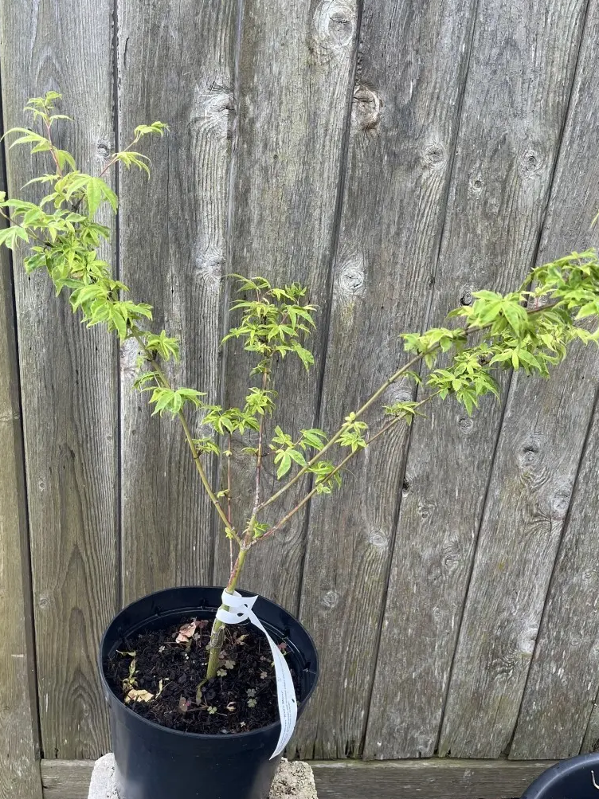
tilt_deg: -19.9
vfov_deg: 63.4
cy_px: 397
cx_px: 302
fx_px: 646
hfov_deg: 49.7
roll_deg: -5.4
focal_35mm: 28
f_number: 1.6
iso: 50
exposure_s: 1/121
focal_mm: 5.1
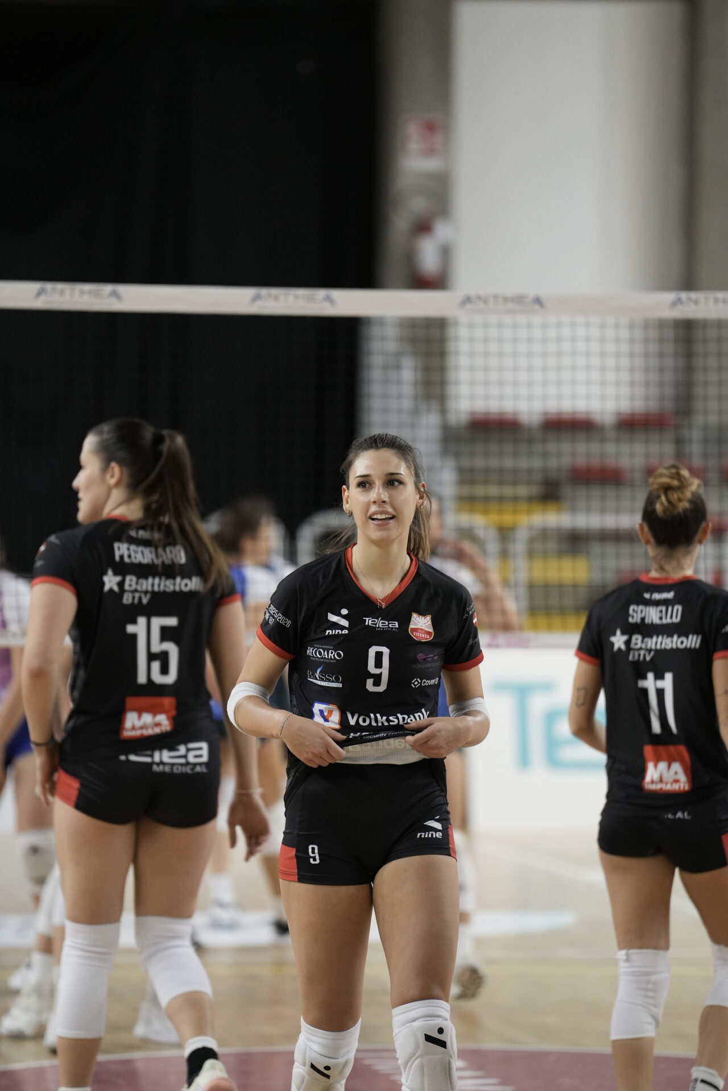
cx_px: 364
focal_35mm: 200
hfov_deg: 6.9
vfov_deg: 10.3
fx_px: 6066
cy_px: 546
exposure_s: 1/800
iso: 3200
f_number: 2.8
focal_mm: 200
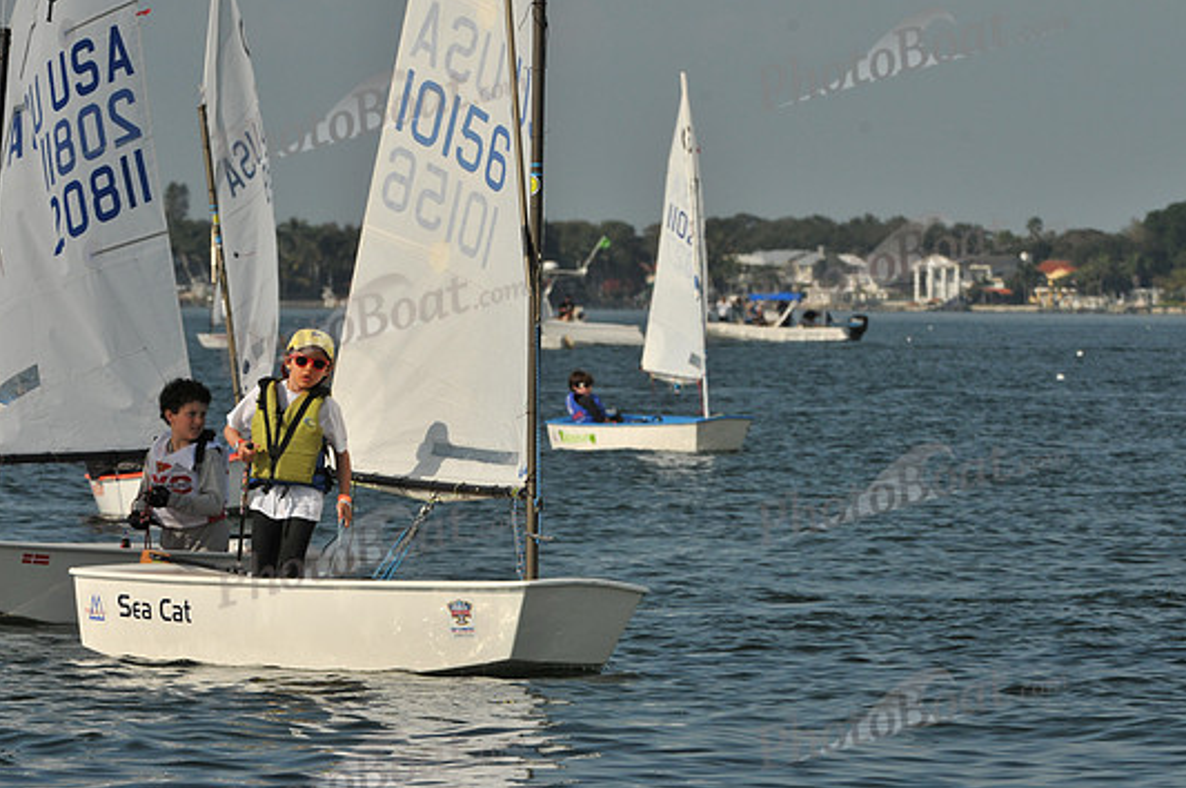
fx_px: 11812
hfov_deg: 5.7
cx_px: 641
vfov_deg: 3.8
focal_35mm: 359
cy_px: 404
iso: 200
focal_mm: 220
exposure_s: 1/640
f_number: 11
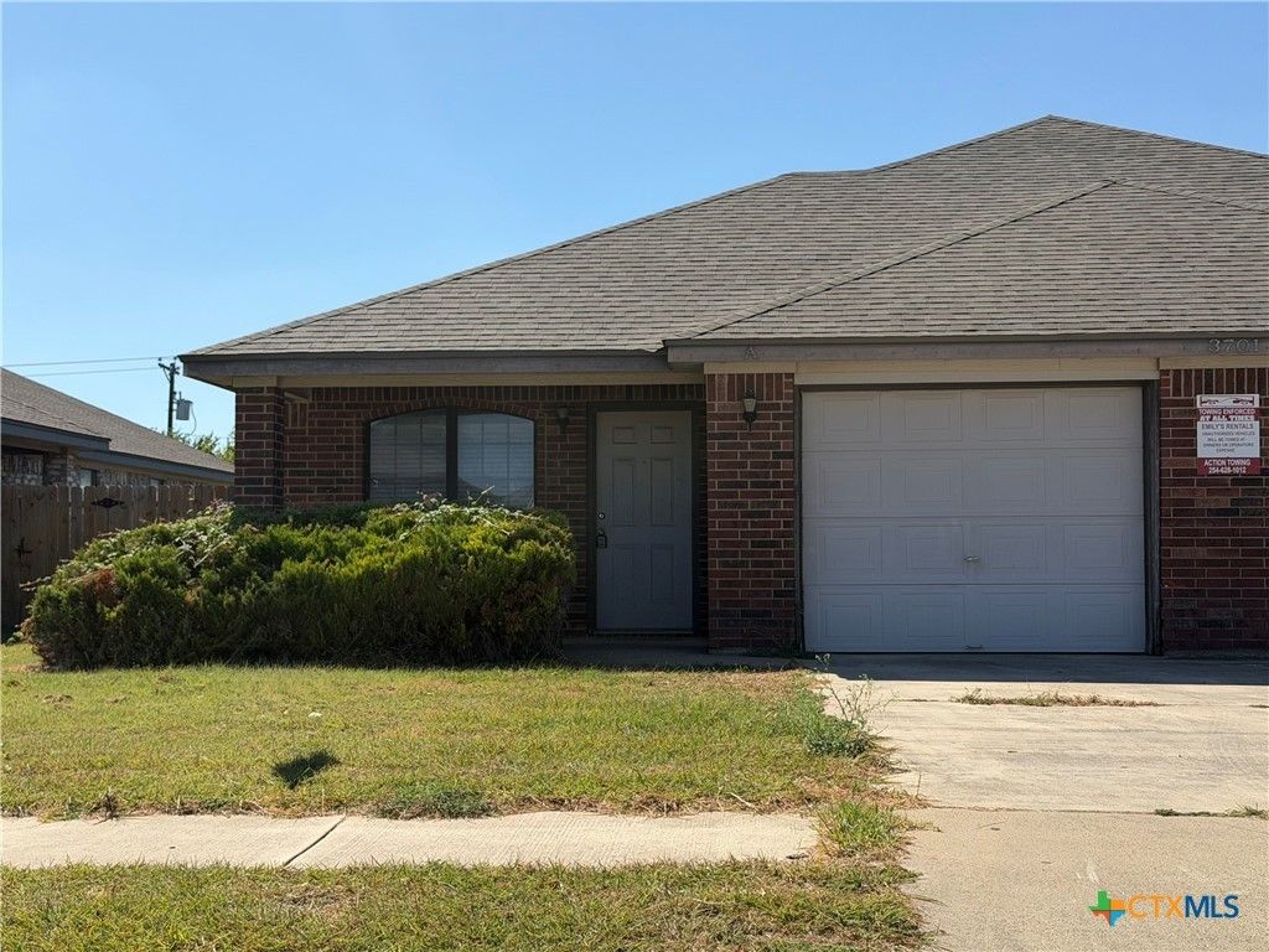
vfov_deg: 30.3
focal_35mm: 48
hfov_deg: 39.7
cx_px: 634
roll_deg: +0.5
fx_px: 1760
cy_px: 476
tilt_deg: +2.3
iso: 64
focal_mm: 6.76
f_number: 1.78
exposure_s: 1/6024
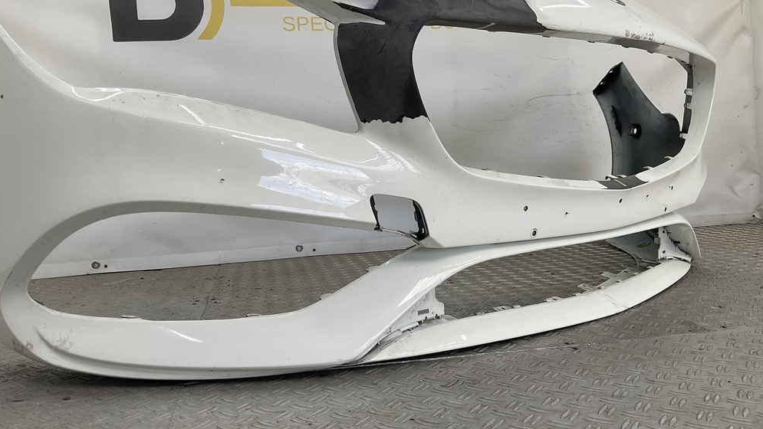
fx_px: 648
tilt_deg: -4.3
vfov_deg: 36.7
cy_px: 216
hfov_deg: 61.0
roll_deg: +1.1
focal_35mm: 32
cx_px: 377
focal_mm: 3
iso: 16
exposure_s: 1/228
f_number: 1.8
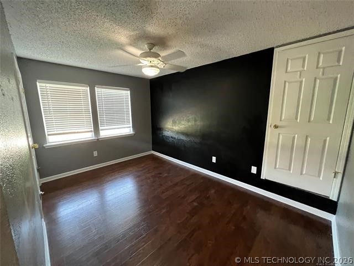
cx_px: 177
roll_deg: -0.1
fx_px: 133
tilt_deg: -9.3
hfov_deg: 106.2
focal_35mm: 13
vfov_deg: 89.9
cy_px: 133
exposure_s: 1/60
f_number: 1.8
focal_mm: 1.57
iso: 1000
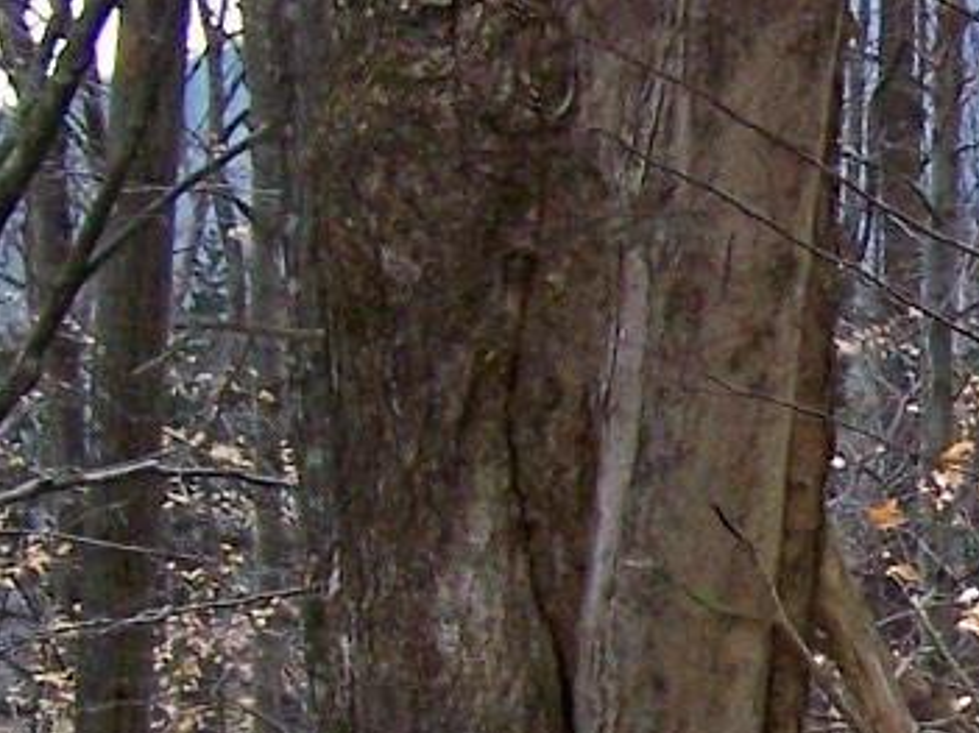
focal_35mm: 168
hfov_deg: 11.1
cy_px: 725
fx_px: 4750
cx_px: 1623
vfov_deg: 8.8
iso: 140
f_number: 2.8
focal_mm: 6.3
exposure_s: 1/60
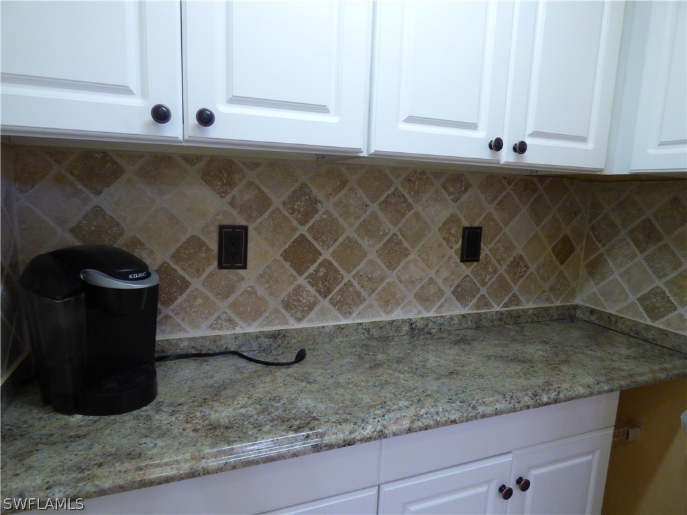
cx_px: 344
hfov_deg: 81.7
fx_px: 397
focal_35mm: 20
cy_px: 258
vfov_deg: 66.0
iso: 400
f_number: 2.8
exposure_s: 1/40
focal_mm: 3.58
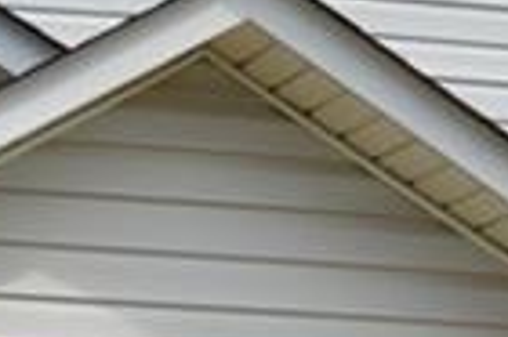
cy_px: 576
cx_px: -51
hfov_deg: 7.8
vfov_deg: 5.2
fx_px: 3707
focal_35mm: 263
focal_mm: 24
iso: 100
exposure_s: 1/320
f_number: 9
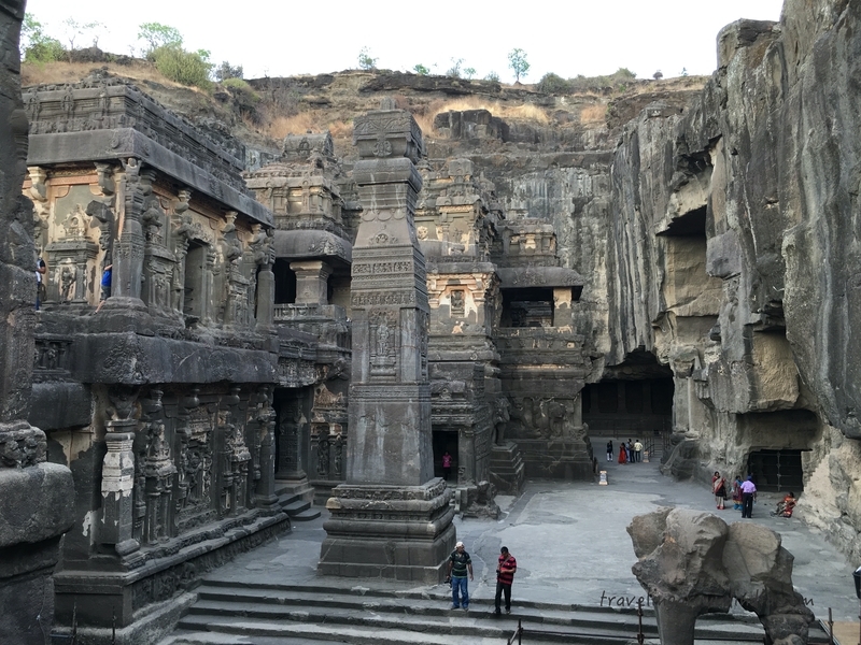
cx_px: 430
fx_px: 721
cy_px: 322
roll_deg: -0.5
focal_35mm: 29
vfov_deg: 48.2
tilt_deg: +4.6
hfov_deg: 61.7
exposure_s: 1/100
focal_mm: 4.15
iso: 32
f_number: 2.2
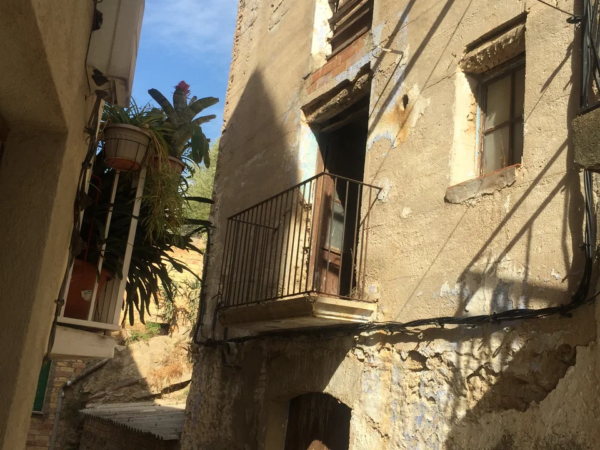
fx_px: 503
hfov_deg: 61.7
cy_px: 225
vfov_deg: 48.2
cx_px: 300
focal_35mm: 29
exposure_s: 1/1276
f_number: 2.2
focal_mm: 4.15
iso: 32
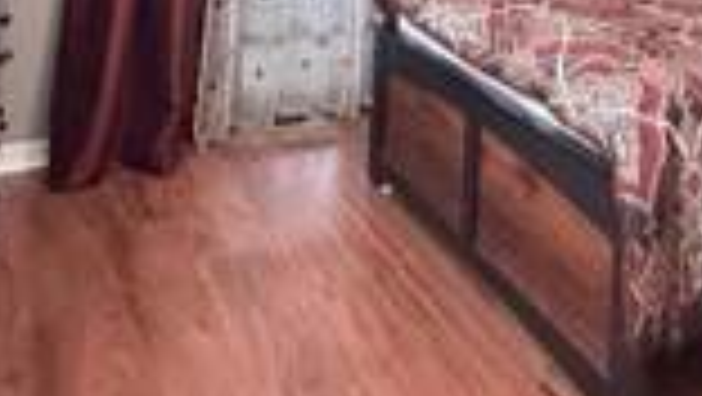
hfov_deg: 41.9
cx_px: 554
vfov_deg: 21.1
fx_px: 875
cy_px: -218
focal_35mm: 47
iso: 640
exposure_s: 1/60
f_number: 2.2
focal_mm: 2.22
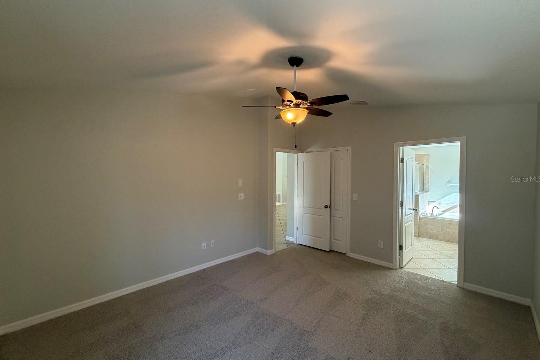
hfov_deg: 100.4
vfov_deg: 77.3
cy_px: 179
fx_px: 225
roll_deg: -0.1
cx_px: 265
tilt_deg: -0.6
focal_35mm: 15
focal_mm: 2.22
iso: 250
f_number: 2.2
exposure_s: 1/60
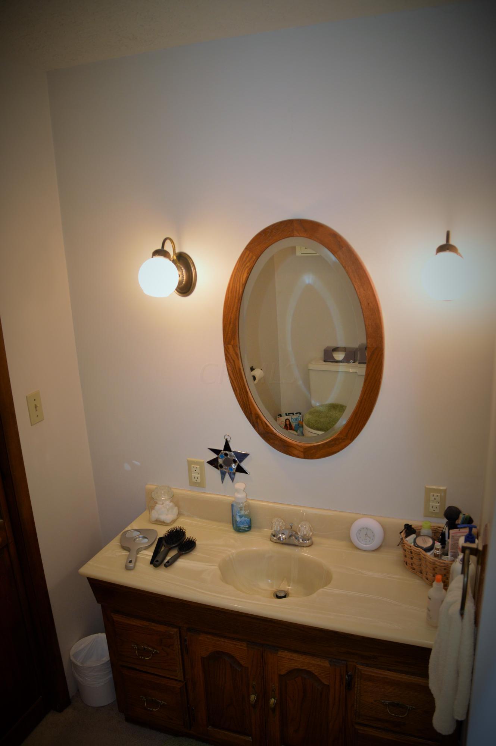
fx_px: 559
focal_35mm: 27
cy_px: 373
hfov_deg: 47.8
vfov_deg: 67.4
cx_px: 248
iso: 400
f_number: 4
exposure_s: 1/100
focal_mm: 18
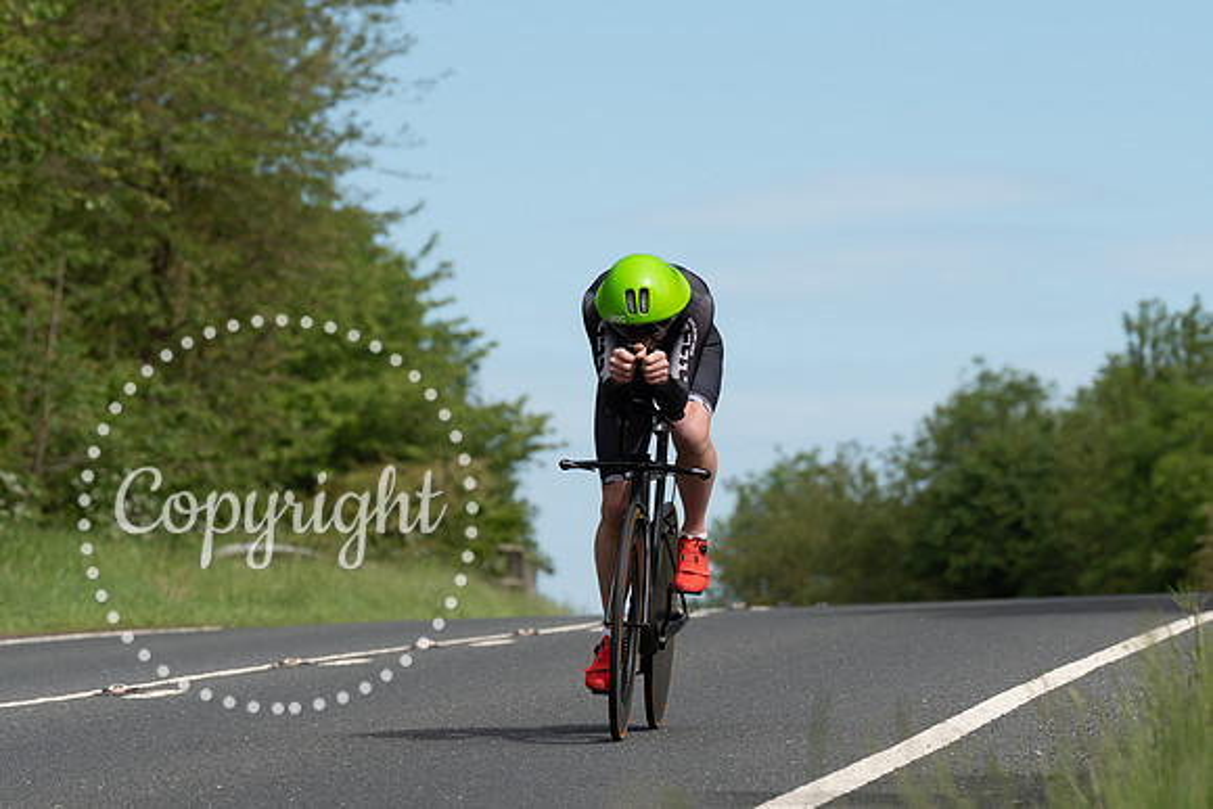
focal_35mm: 282
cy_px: 395
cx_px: 633
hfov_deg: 7.3
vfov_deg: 4.9
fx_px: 9495
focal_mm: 150
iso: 125
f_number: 5
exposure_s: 1/1000
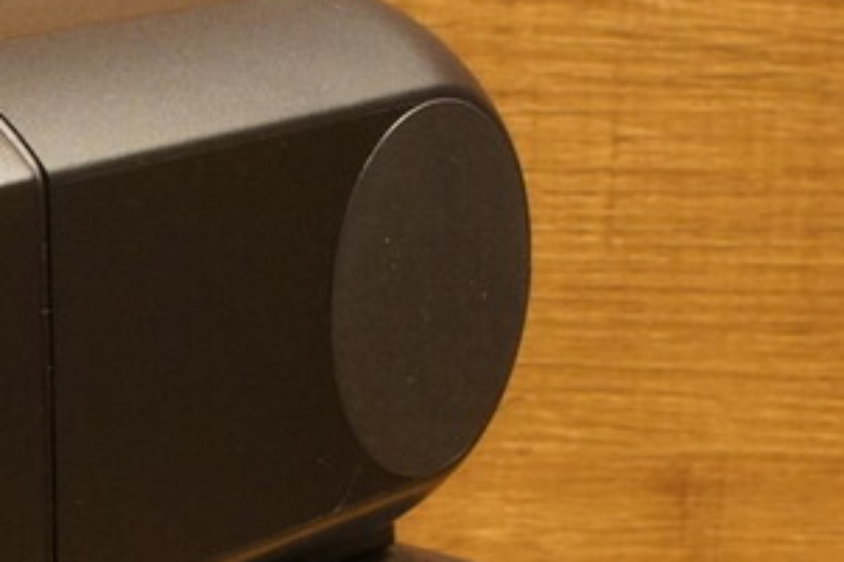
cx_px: -112
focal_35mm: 125
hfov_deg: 15.9
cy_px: 787
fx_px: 2928
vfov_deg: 10.6
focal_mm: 21
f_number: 14
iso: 1600
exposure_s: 1/15
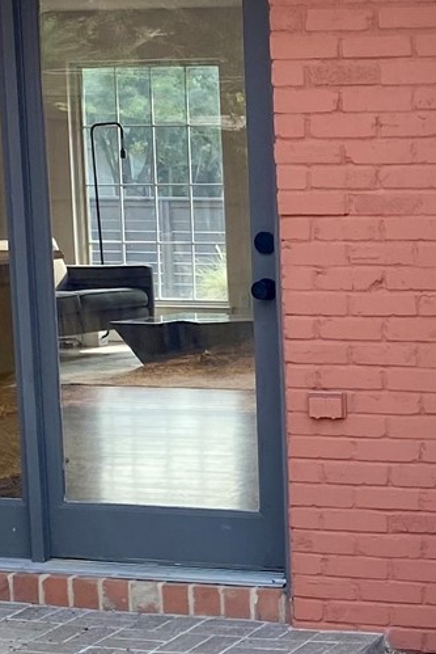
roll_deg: -0.6
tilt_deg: -9.8
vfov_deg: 18.2
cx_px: 505
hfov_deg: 12.1
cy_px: 573
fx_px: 2015
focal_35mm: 111
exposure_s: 1/266
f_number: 1.8
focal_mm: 4.25
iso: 32
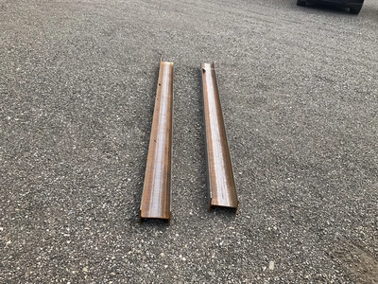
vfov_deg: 48.2
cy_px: 142
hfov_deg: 61.7
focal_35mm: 29
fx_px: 317
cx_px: 189
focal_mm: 3
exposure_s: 1/674
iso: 25
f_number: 1.8
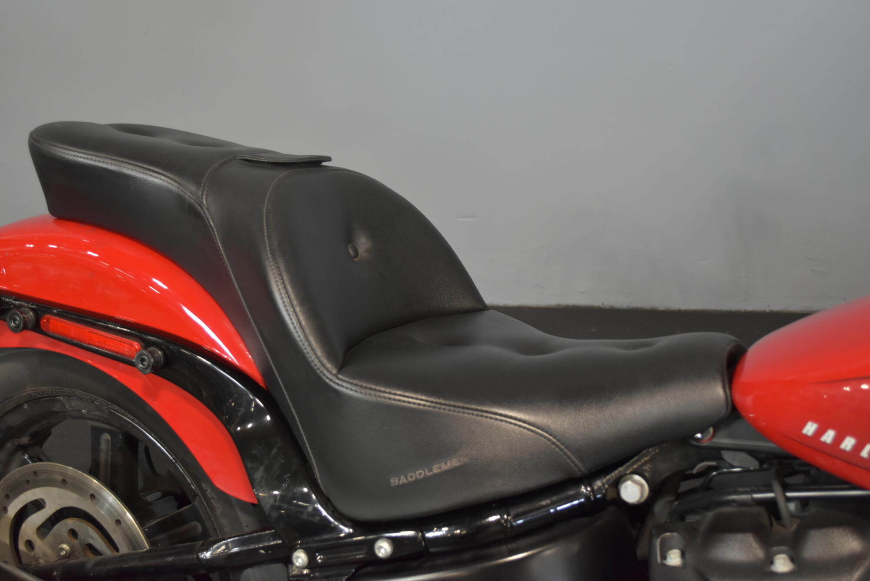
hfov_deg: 49.5
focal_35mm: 39
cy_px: 290
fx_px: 943
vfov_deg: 34.2
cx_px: 435
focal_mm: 26
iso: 1400
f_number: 4.2
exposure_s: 1/30
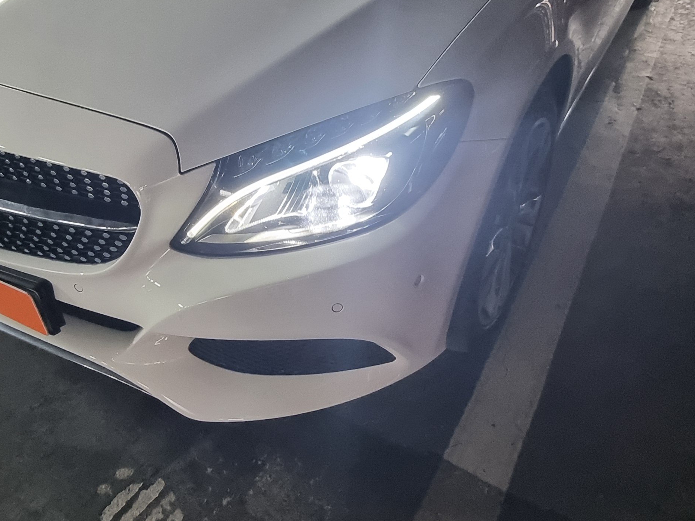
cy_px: 167
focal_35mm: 28
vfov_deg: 48.8
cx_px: 331
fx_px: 562
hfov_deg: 63.4
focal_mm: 2.2
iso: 400
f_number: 2.2
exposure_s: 1/32
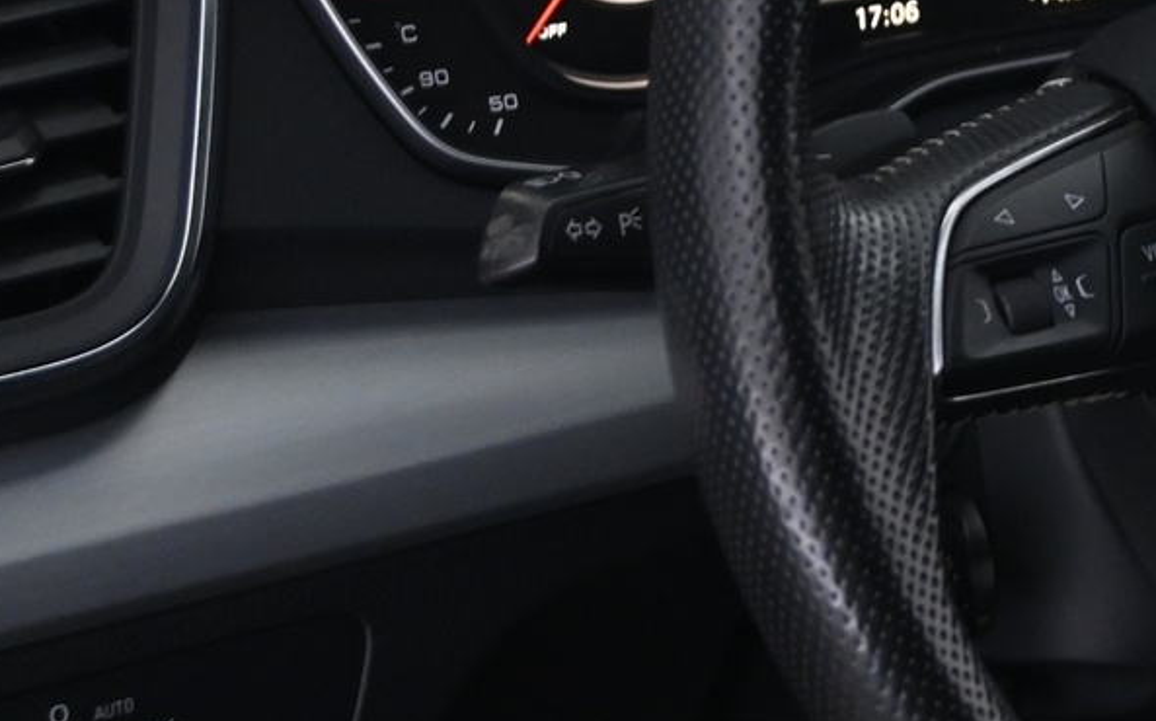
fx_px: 3684
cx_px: 1565
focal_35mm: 117
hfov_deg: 16.7
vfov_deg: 11.2
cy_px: 191
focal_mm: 28
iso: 1600
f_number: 4.5
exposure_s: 1/10
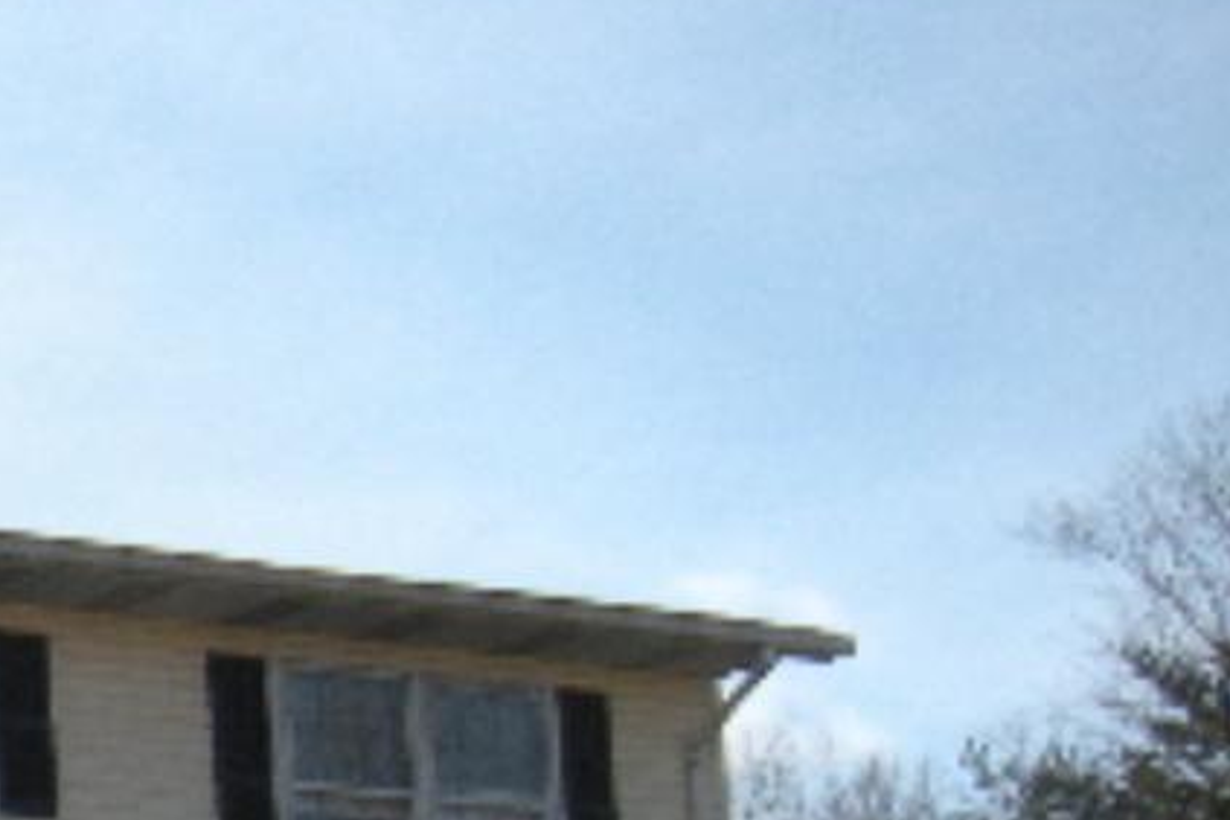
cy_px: 1207
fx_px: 4236
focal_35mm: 124
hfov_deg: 14.9
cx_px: -814
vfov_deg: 10.7
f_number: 3.8
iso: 89
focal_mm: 5.9
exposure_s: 1/867
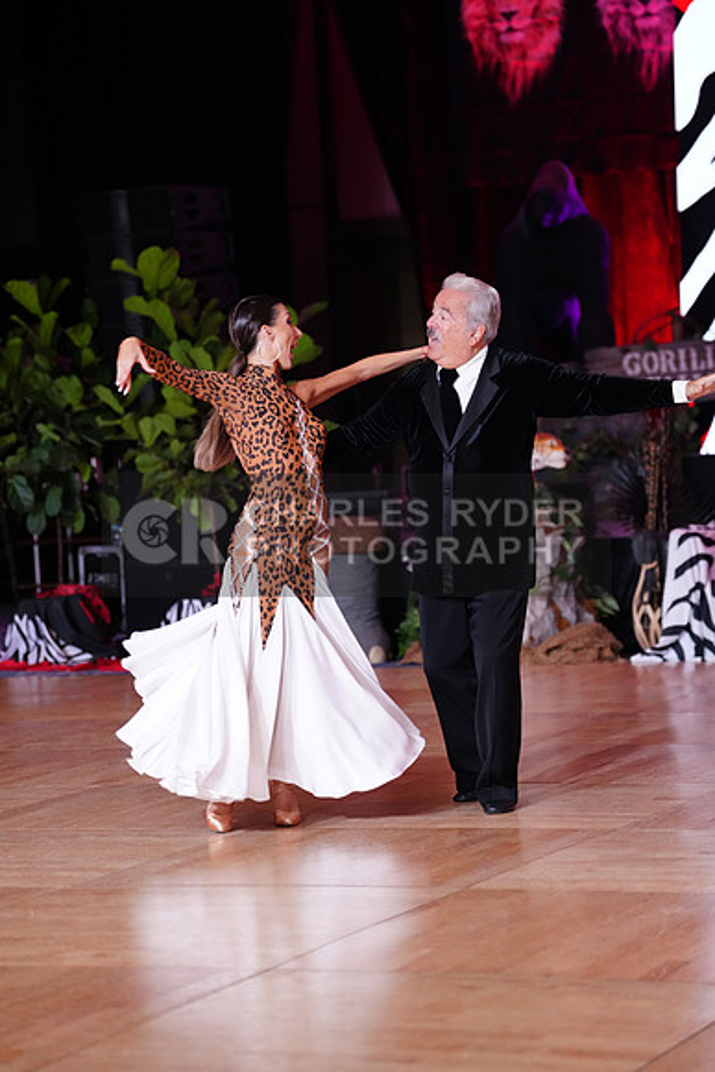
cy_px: 536
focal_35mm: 104
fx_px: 3096
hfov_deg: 13.2
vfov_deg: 19.6
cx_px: 358
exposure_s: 1/400
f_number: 2.8
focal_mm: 104
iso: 3200
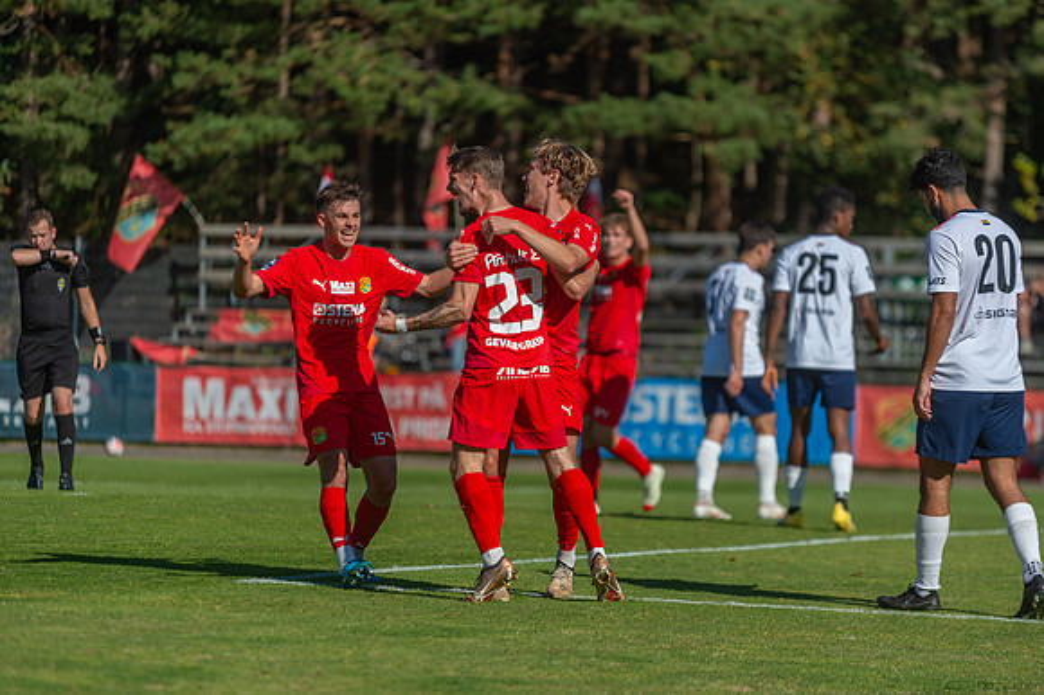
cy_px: 348
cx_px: 522
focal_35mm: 203
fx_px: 5883
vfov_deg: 6.8
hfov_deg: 10.1
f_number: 3.2
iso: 110
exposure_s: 1/1600
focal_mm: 200
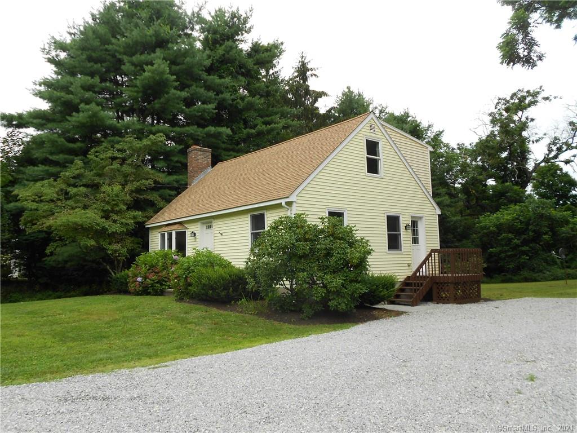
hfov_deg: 61.7
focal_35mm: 29
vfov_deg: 48.2
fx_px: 483
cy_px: 216
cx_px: 288
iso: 80
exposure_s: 1/320
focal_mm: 5.1
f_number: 3.4
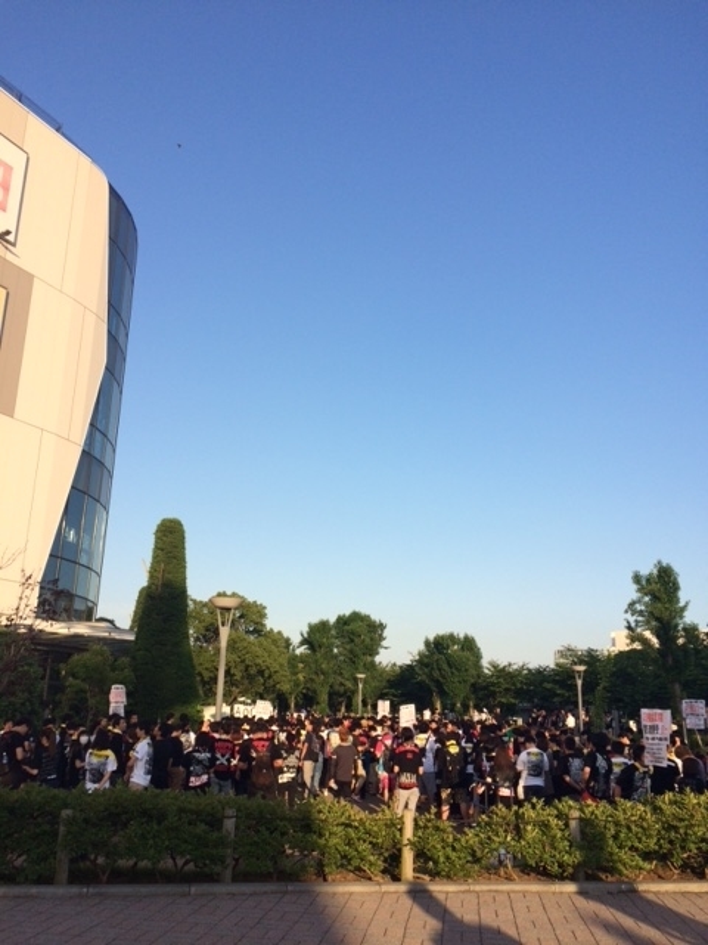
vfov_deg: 61.7
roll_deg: -0.3
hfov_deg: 48.2
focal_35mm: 29
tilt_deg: +14.9
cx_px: 354
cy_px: 472
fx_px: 791
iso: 32
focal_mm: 4.15
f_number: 2.2
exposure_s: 1/1282
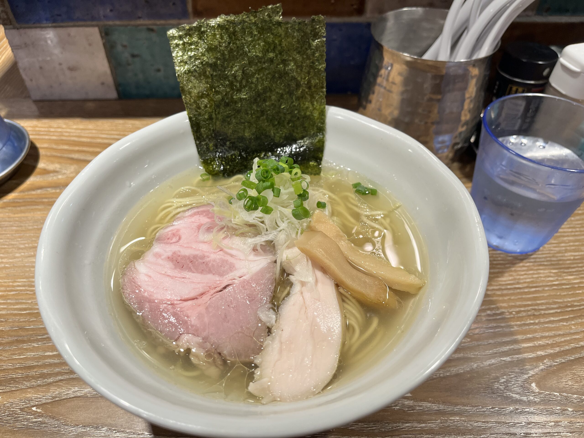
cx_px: 292
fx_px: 439
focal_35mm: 26
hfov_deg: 67.3
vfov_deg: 53.1
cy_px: 219
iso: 80
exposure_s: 1/100
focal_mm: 5.1
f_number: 1.6
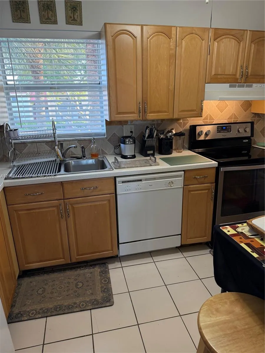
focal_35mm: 24
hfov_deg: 56.8
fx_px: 245
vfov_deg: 71.6
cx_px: 132
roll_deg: +1.0
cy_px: 176
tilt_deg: -17.5
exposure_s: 1/60
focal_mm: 6.76
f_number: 1.78
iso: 200
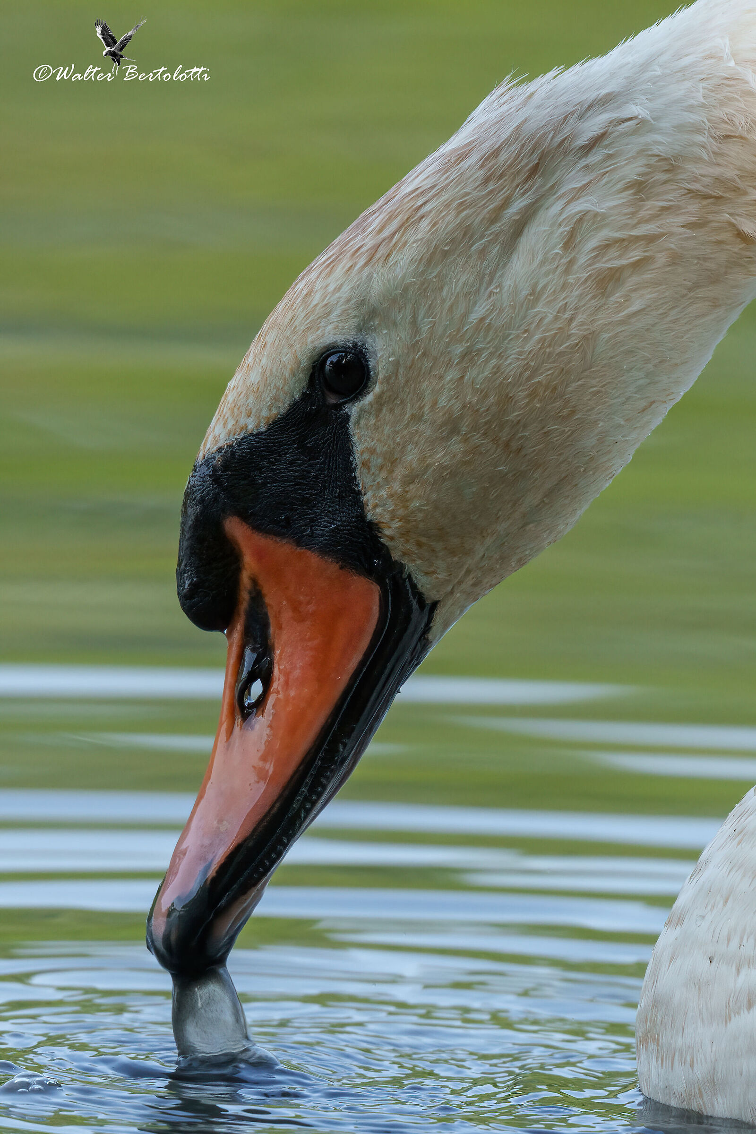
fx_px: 18899
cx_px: 378
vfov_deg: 3.4
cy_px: 567
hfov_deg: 2.3
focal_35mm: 600
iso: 1600
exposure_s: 1/800
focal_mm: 600
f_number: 9
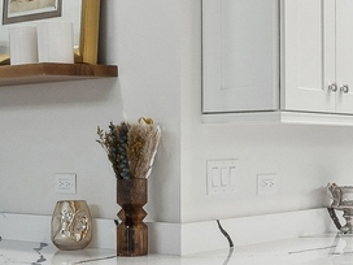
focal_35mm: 74
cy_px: 194
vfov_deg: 19.8
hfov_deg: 25.4
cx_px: 326
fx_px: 755
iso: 400
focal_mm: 7
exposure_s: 1/40
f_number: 8
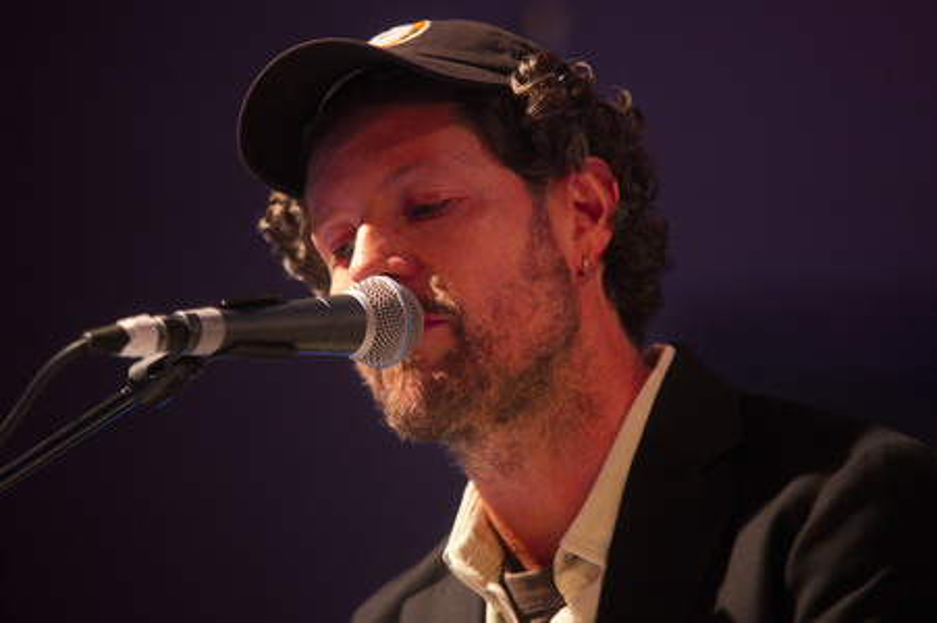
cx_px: 468
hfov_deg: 12.8
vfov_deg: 8.6
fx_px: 4161
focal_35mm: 160
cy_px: 312
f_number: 2.8
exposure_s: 1/100
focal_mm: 160
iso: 2000
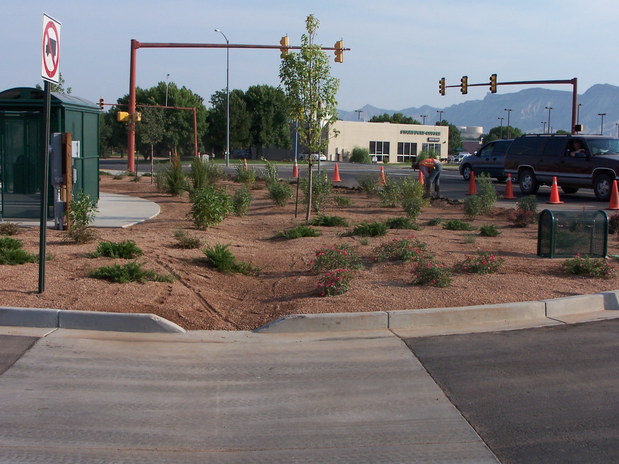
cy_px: 232
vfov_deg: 26.1
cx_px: 310
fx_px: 1001
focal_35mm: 56
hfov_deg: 34.3
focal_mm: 9.3
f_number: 4.5
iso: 80
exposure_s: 1/640
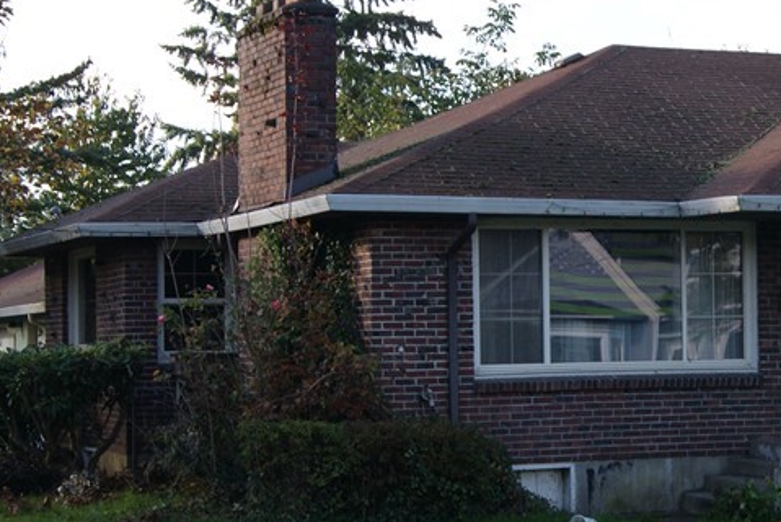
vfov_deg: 14.4
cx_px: 736
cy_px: 281
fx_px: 2062
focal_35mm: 95
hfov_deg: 20.9
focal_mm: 28
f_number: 8
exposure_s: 1/60
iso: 100
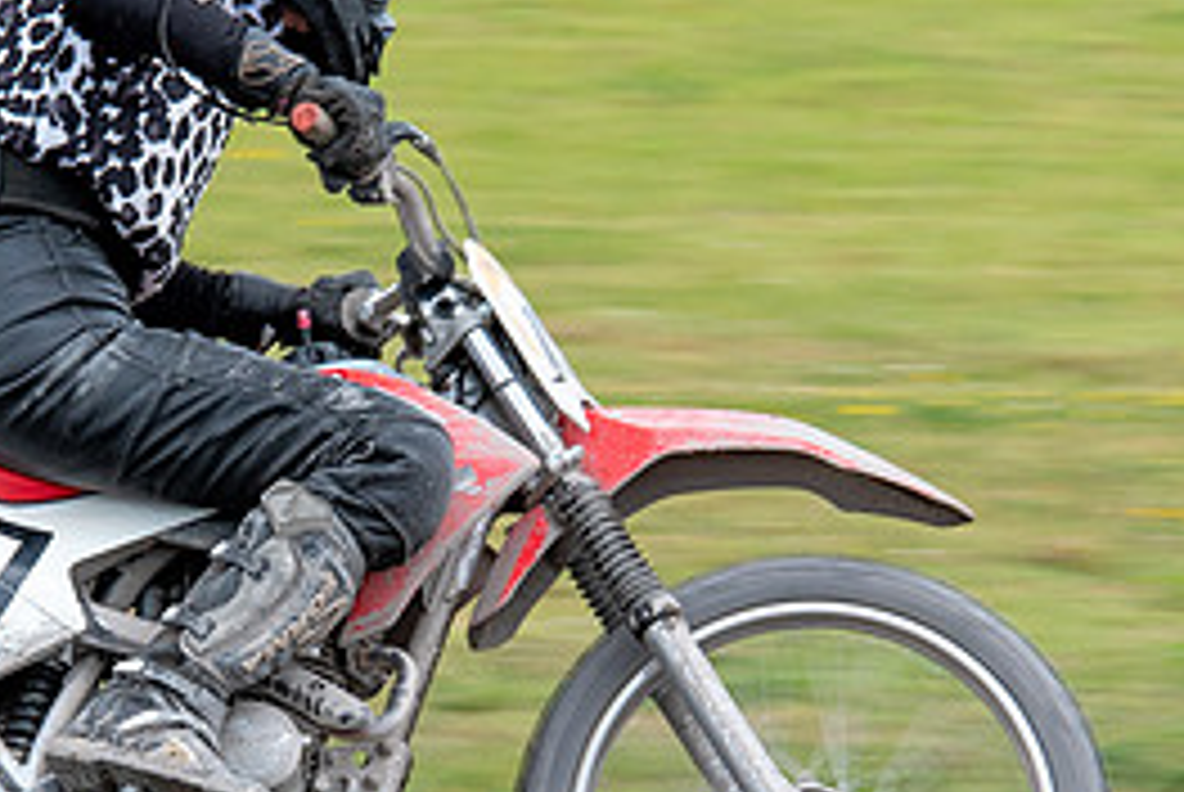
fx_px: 23344
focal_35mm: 709
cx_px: 349
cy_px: 445
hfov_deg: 2.9
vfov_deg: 1.9
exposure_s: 1/250
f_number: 8
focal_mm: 175
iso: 200
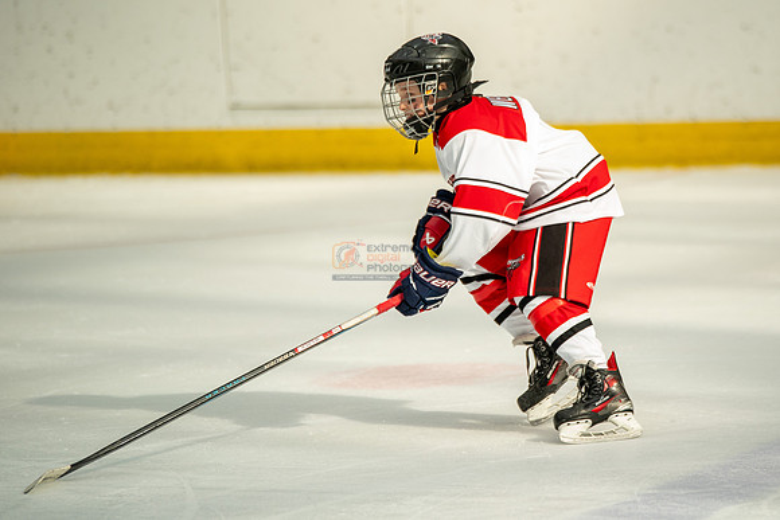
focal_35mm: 372
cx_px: 483
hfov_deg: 5.5
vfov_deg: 3.7
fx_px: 8053
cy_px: 198
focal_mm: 300
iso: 1600
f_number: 3.2
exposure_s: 1/2500
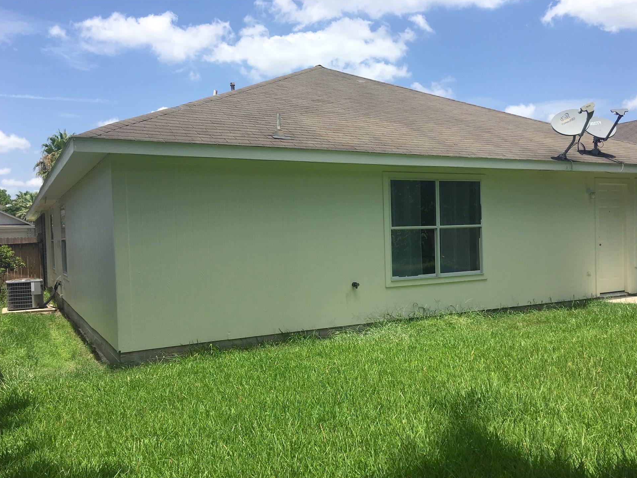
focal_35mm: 31
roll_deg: +0.8
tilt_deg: -0.2
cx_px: 327
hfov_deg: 58.3
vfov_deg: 45.4
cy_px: 253
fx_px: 570
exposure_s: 1/1832
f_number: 2.2
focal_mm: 4.15
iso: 25
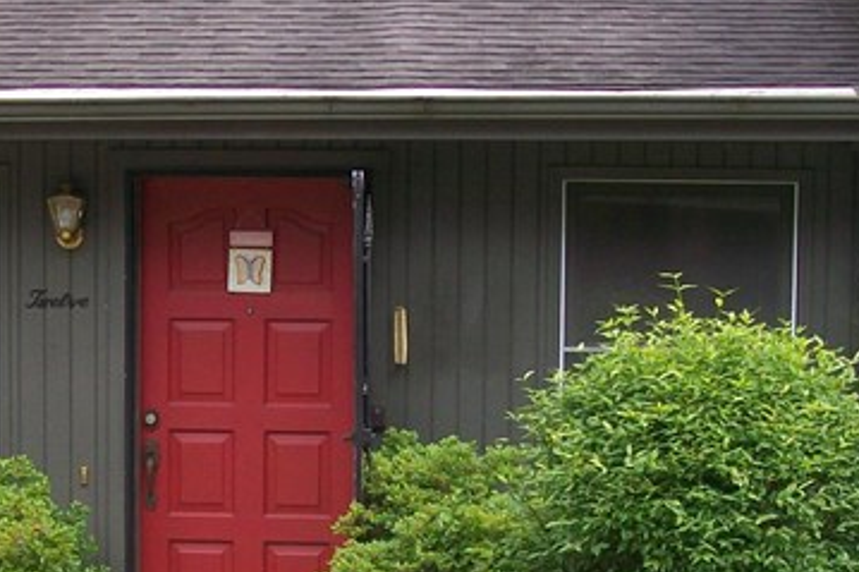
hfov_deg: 20.1
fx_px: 2409
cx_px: 223
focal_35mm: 101
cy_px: 476
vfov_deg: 13.5
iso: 64
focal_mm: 6.1
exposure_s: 1/250
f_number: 2.7
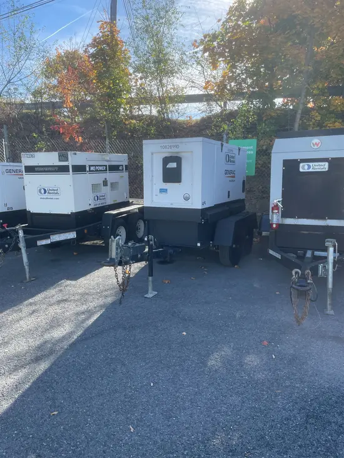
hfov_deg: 53.1
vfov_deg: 67.3
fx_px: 344
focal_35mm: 26
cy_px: 229
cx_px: 172
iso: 32
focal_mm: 4.2
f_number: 1.6
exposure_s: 1/1435
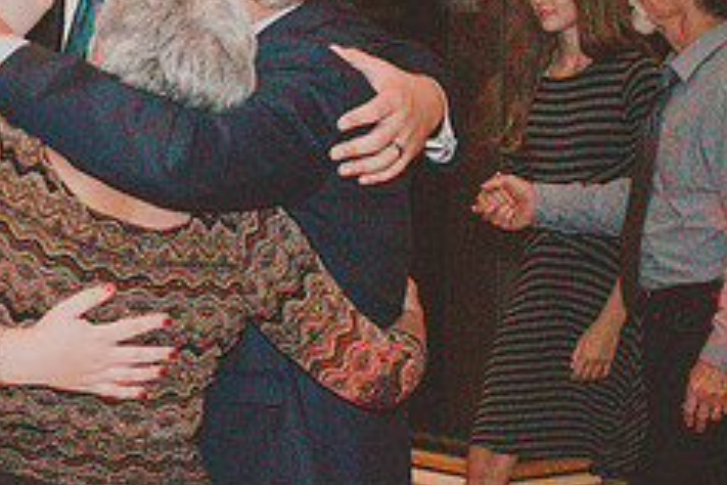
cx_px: 21
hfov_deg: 18.2
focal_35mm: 110
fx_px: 2221
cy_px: 134
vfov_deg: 12.4
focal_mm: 30
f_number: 4.2
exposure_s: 1/60
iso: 6400
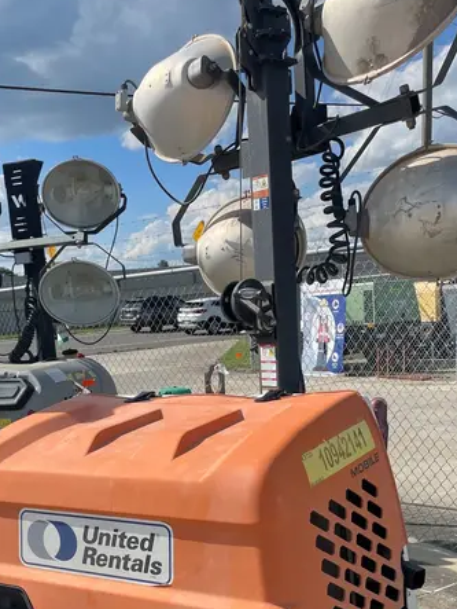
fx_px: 756
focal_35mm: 43
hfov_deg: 33.3
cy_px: 461
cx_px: 152
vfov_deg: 42.4
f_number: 1.6
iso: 32
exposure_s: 1/4292
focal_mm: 4.2
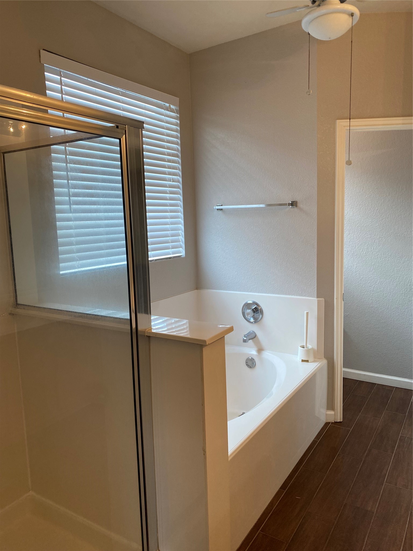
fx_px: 414
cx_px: 206
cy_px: 276
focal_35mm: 26
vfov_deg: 67.3
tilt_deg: -5.9
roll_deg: +1.6
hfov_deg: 53.1
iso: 100
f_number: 1.8
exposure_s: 1/120
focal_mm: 4.25
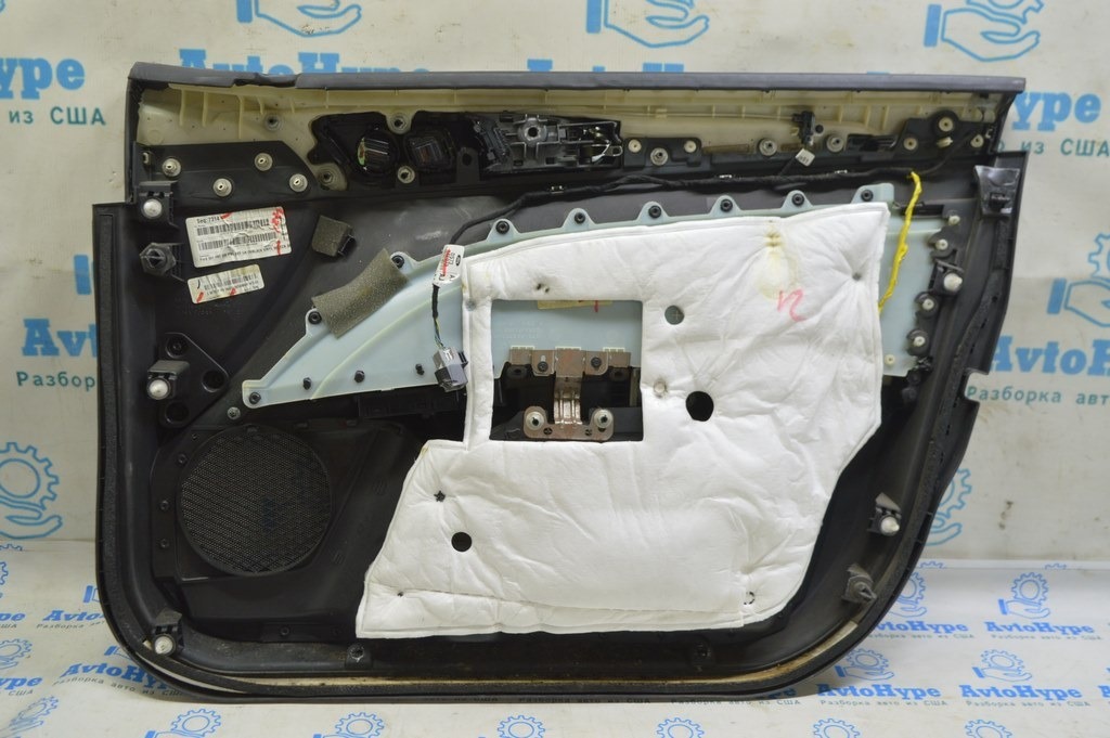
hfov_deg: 55.1
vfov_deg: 38.3
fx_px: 1063
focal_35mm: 34
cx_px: 555
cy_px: 369
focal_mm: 23
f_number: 5.6
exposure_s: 1/20
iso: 400
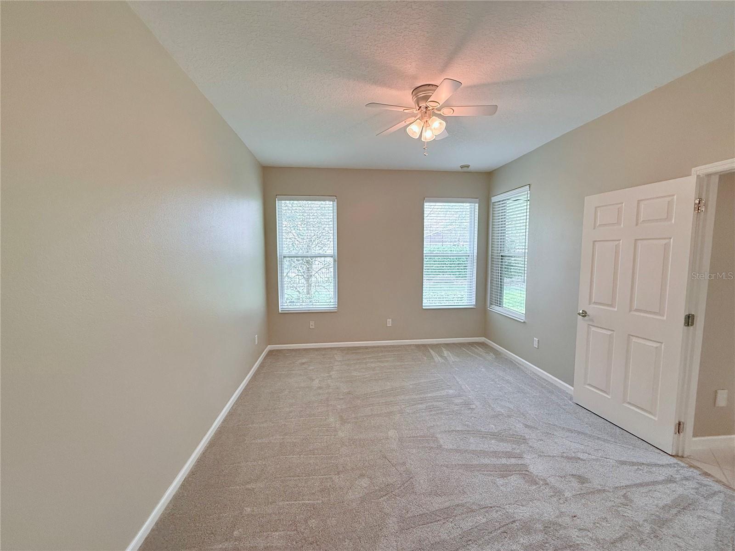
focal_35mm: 14
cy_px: 276
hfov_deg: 102.1
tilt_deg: -4.1
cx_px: 368
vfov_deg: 85.7
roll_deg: +0.6
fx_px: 297
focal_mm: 2.22
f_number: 2.2
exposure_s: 1/120
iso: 160
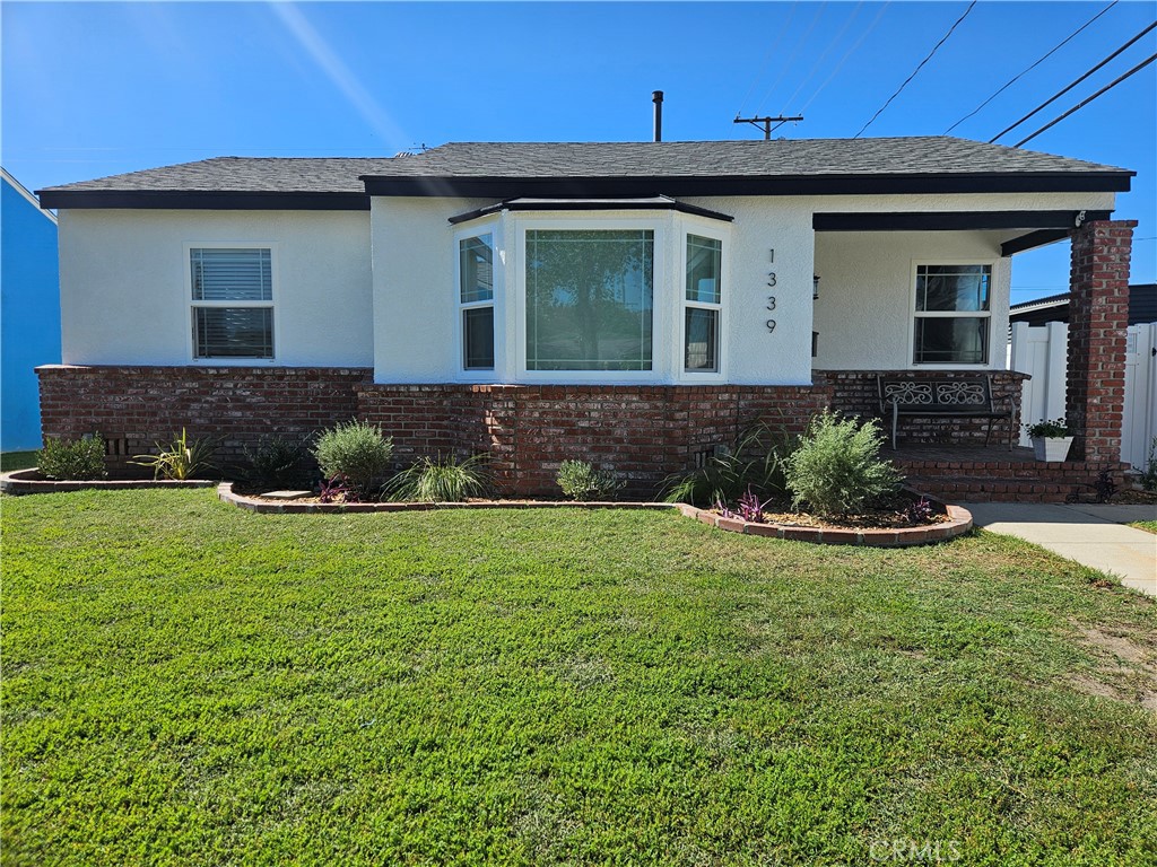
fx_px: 769
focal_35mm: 23
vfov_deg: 58.9
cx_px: 578
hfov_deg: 73.9
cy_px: 434
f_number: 1.8
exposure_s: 1/2000
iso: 25
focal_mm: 5.4
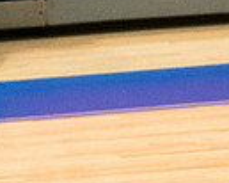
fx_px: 6170
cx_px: 534
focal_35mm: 911
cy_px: 212
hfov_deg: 2.1
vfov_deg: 1.7
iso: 3200
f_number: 2.8
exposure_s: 1/1000
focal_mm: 82
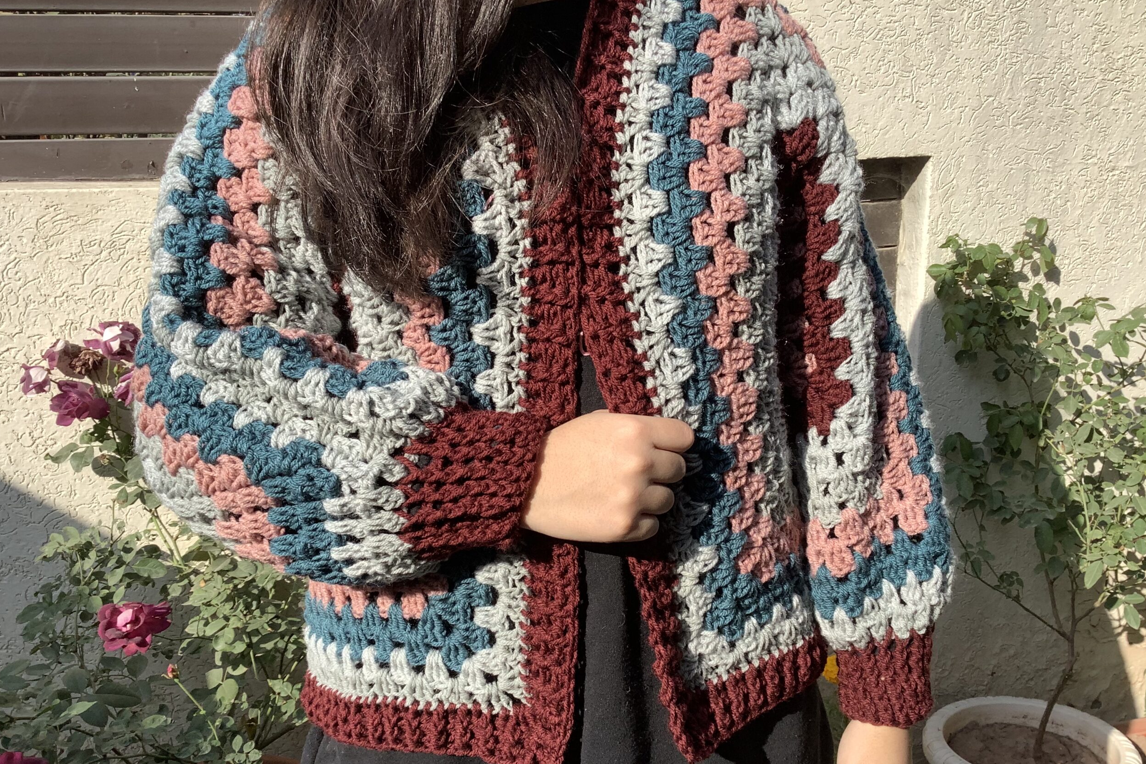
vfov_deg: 39.9
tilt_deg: -18.2
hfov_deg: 57.2
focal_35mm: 33
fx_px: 1050
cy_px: 431
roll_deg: +1.4
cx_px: 572
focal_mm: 3.3
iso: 25
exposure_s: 1/721
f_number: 2.4
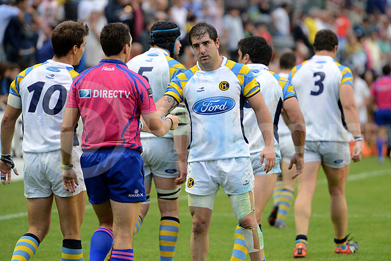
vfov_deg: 5.1
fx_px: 2933
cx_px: 196
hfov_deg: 7.6
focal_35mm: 270
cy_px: 130
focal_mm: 270
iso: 2500
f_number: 4
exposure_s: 1/500
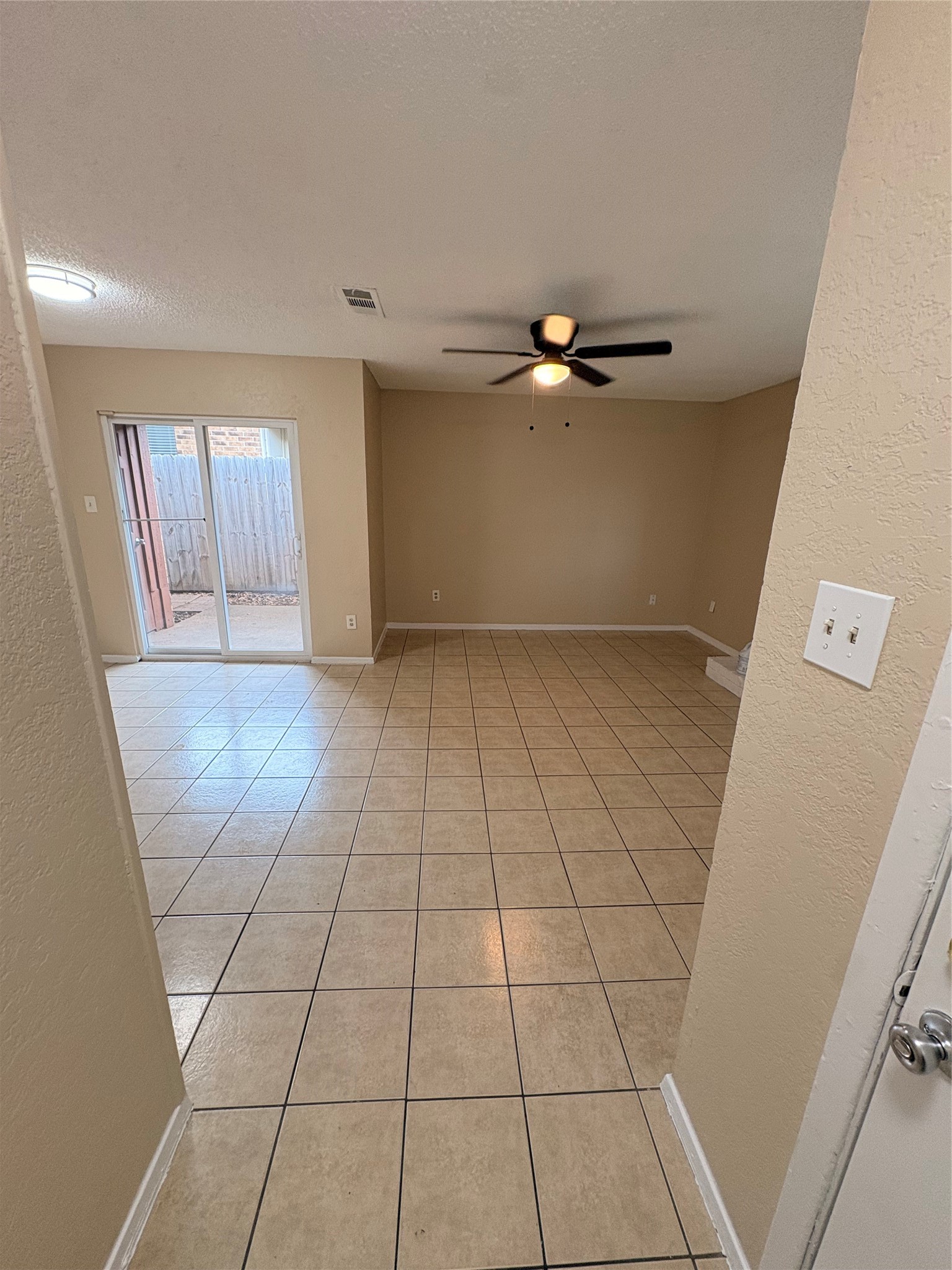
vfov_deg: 102.1
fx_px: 513
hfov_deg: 85.7
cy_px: 635
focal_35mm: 14
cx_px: 476
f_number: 2.2
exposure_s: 1/60
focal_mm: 2.22
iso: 200
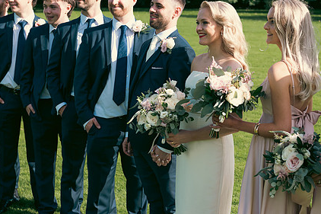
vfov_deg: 17.7
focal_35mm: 77
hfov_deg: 26.2
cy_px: 72
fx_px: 686
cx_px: 211
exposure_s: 1/320
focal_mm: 56
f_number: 5
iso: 100
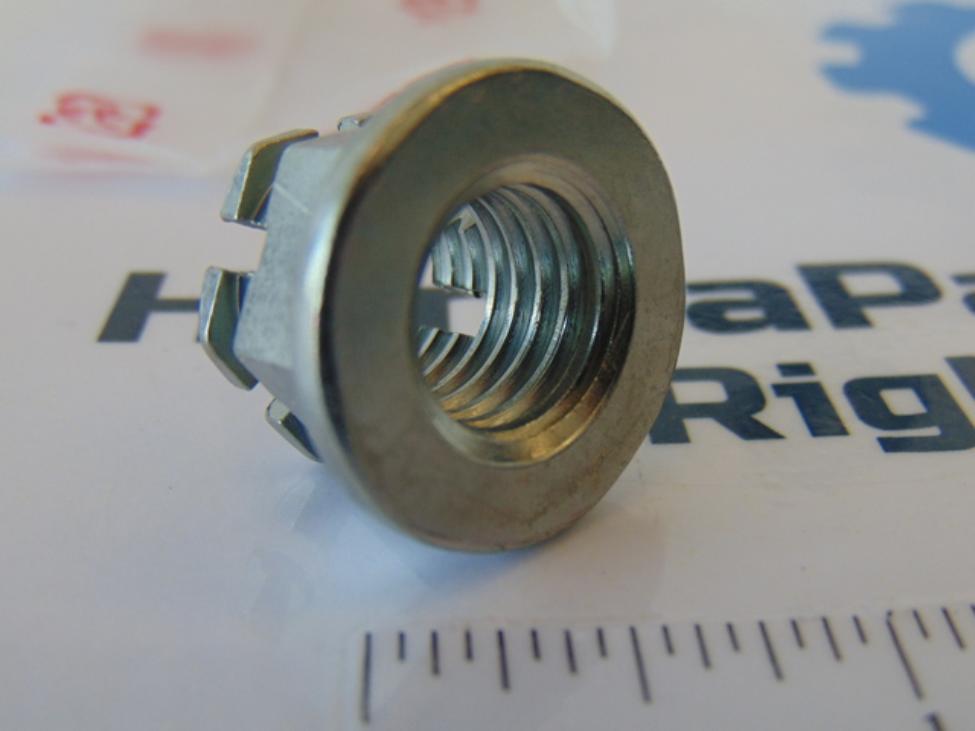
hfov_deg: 44.8
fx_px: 1183
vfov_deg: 34.3
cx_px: 488
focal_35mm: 42
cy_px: 366
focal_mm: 7.6
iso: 80
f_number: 3.3
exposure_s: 1/160
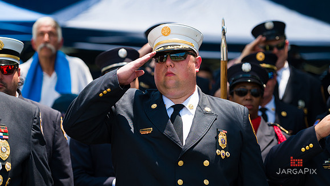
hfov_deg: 15.7
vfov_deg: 8.9
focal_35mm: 137
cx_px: 165
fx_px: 1199
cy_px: 76
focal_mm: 130
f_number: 3.2
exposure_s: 1/1600
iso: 200
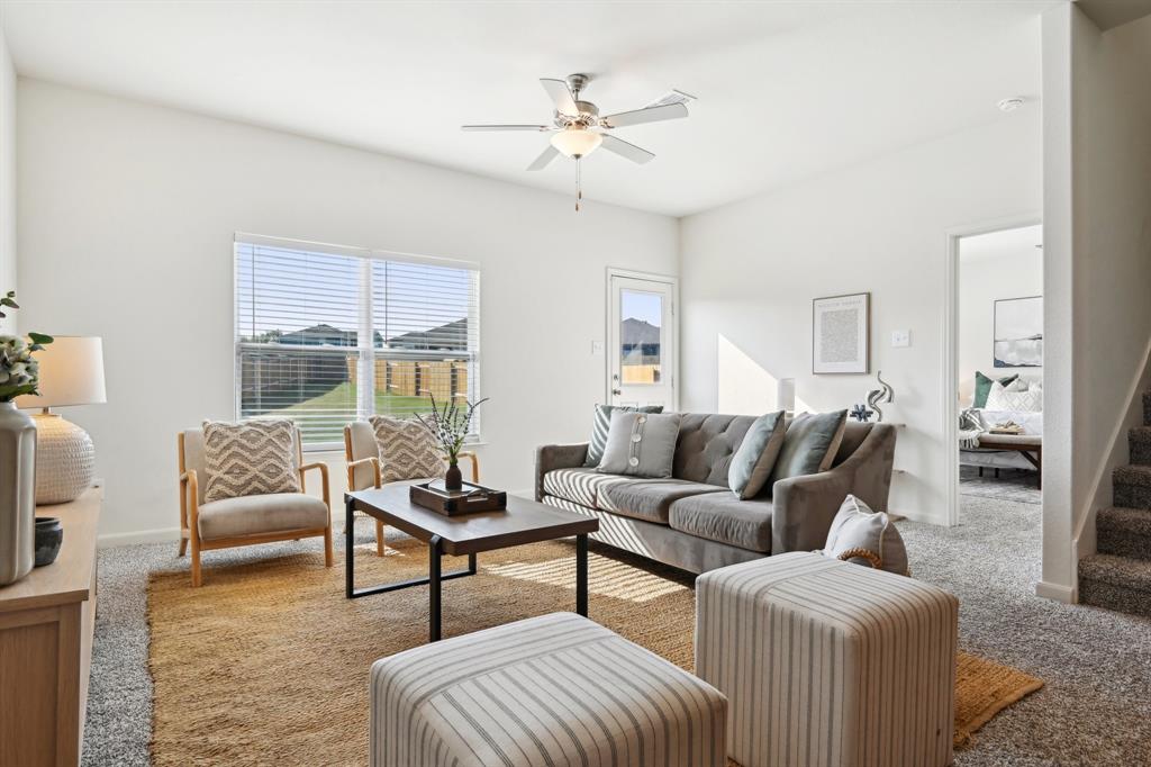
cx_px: 576
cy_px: 384
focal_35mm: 19
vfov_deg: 64.5
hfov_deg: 86.9
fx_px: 607
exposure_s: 1/250
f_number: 8
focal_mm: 19
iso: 400
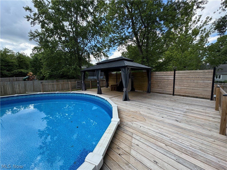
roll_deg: +0.8
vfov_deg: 85.7
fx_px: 92
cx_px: 114
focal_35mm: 14
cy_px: 85
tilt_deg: -5.8
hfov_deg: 102.1
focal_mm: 2.22
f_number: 2.2
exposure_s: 1/349
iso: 40
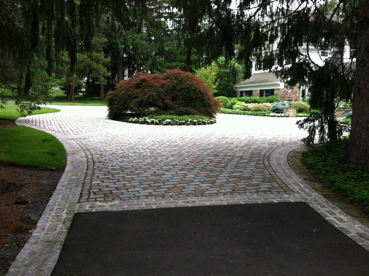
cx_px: 184
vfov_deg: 40.6
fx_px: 373
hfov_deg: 52.7
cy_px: 138
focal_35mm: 35
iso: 80
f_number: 2.8
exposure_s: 1/157
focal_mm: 3.85
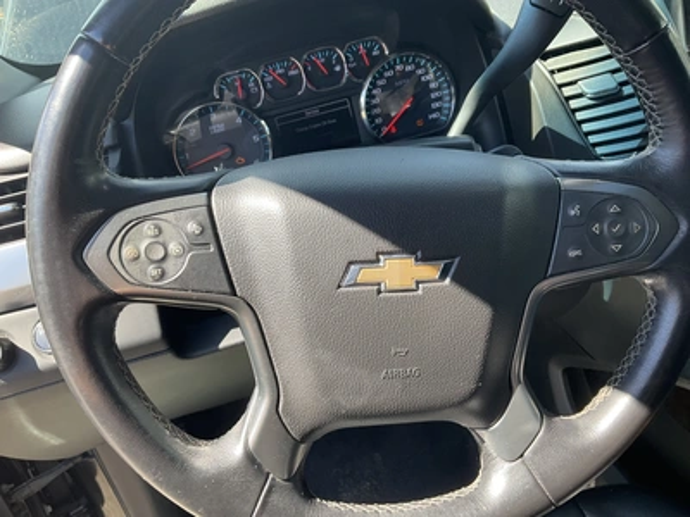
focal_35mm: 29
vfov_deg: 48.2
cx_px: 345
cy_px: 258
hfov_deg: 61.7
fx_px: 578
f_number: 1.8
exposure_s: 1/122
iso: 20
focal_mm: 3
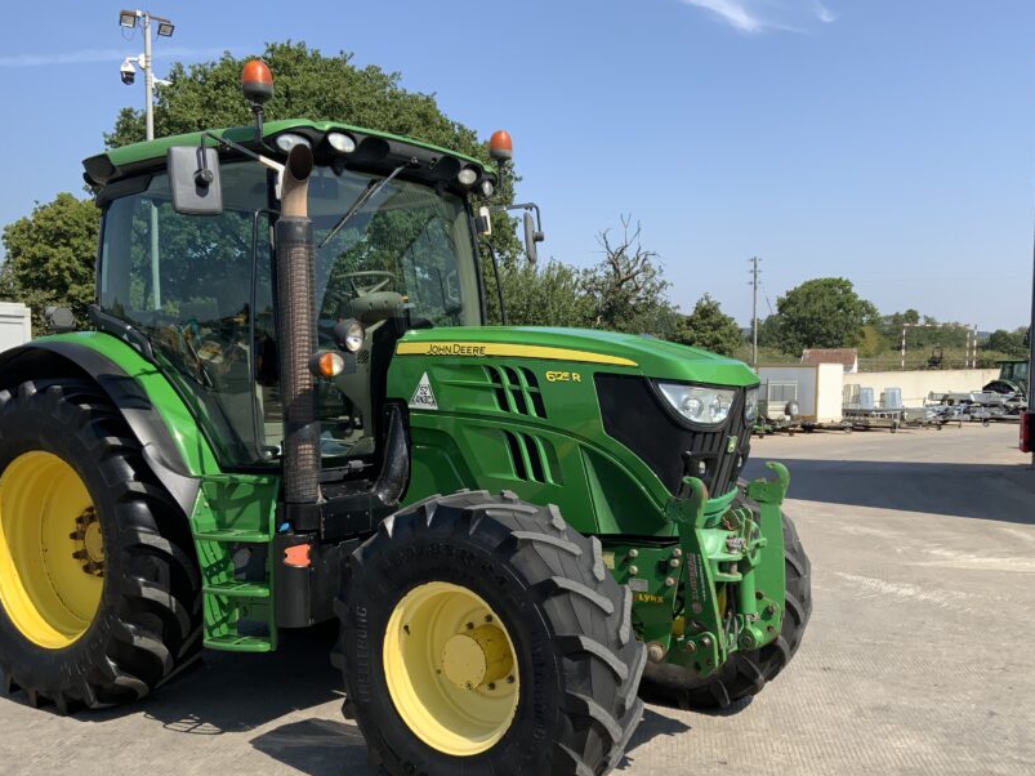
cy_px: 456
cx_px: 512
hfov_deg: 50.1
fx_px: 1106
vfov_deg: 38.5
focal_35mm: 37
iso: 16
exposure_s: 1/1534
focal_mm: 3
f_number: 1.8
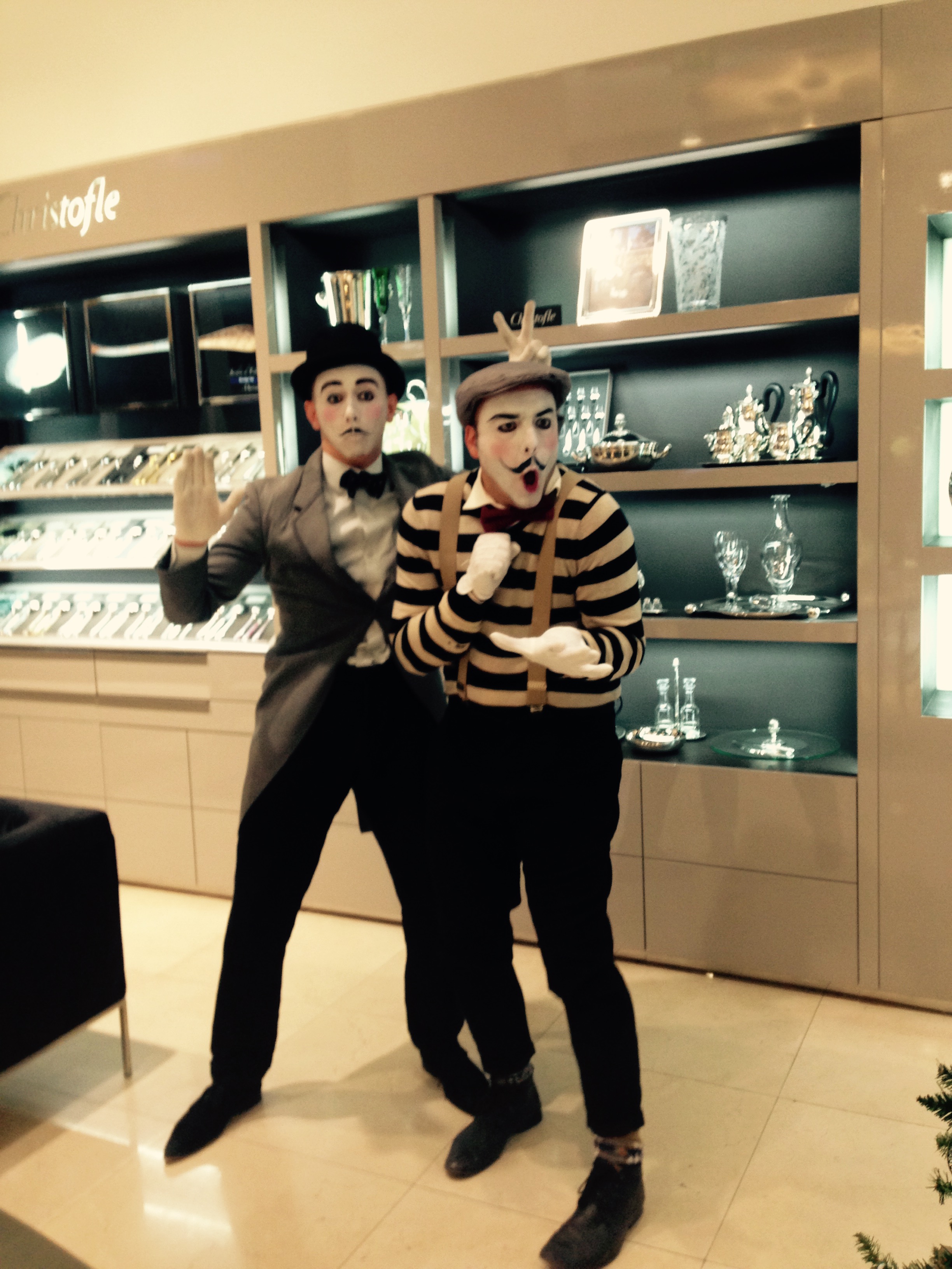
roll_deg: +2.2
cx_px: 476
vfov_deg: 55.4
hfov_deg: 42.9
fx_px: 1210
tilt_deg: -4.9
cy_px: 634
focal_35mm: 33
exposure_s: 1/20
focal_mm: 4.12
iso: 125
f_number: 2.4
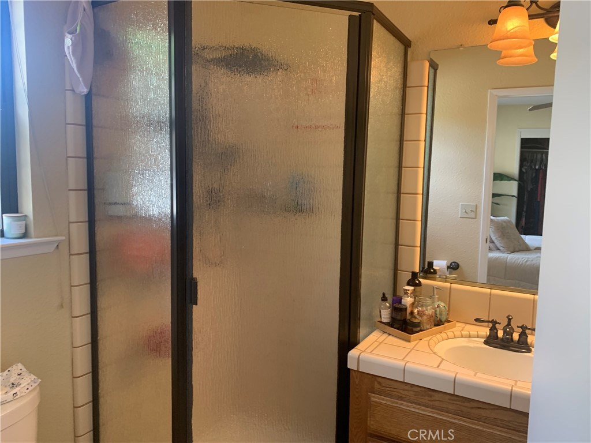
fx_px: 444
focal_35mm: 26
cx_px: 296
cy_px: 222
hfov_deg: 67.3
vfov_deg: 53.1
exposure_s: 1/60
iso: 100
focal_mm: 4.25
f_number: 1.8
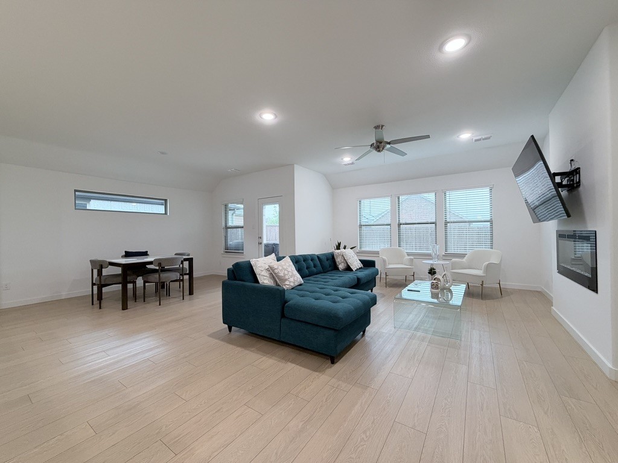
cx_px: 309
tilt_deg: +0.9
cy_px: 232
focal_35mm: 14
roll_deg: +0.9
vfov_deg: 85.7
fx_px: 250
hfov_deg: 102.1
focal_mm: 2.22
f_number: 2.2
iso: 200
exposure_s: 1/60
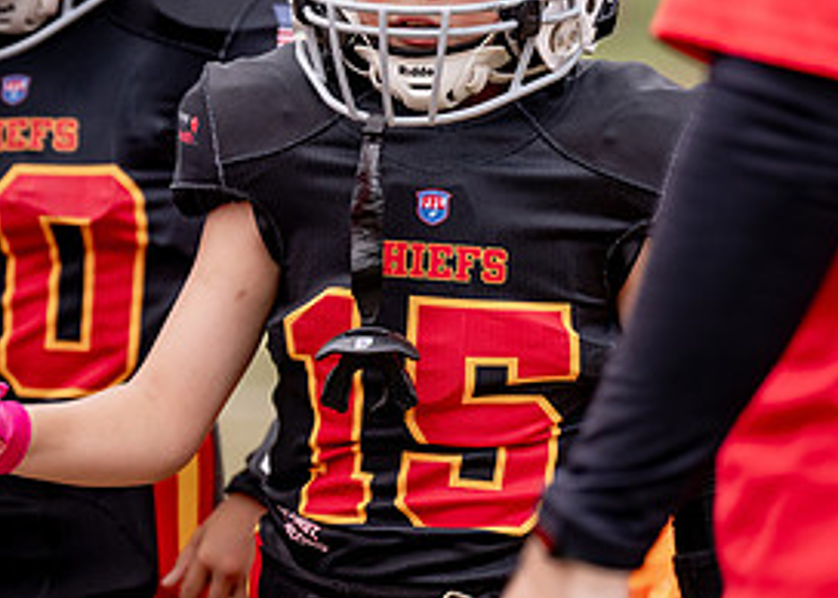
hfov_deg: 7.2
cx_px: 265
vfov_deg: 5.1
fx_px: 6661
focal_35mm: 280
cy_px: 123
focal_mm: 123
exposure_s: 1/2000
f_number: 2.8
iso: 160
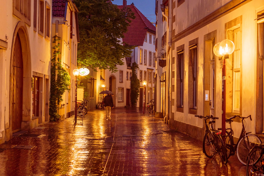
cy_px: 88
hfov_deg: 28.8
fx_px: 513
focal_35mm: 70
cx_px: 132
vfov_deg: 19.5
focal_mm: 70
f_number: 4
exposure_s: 1/30
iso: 800
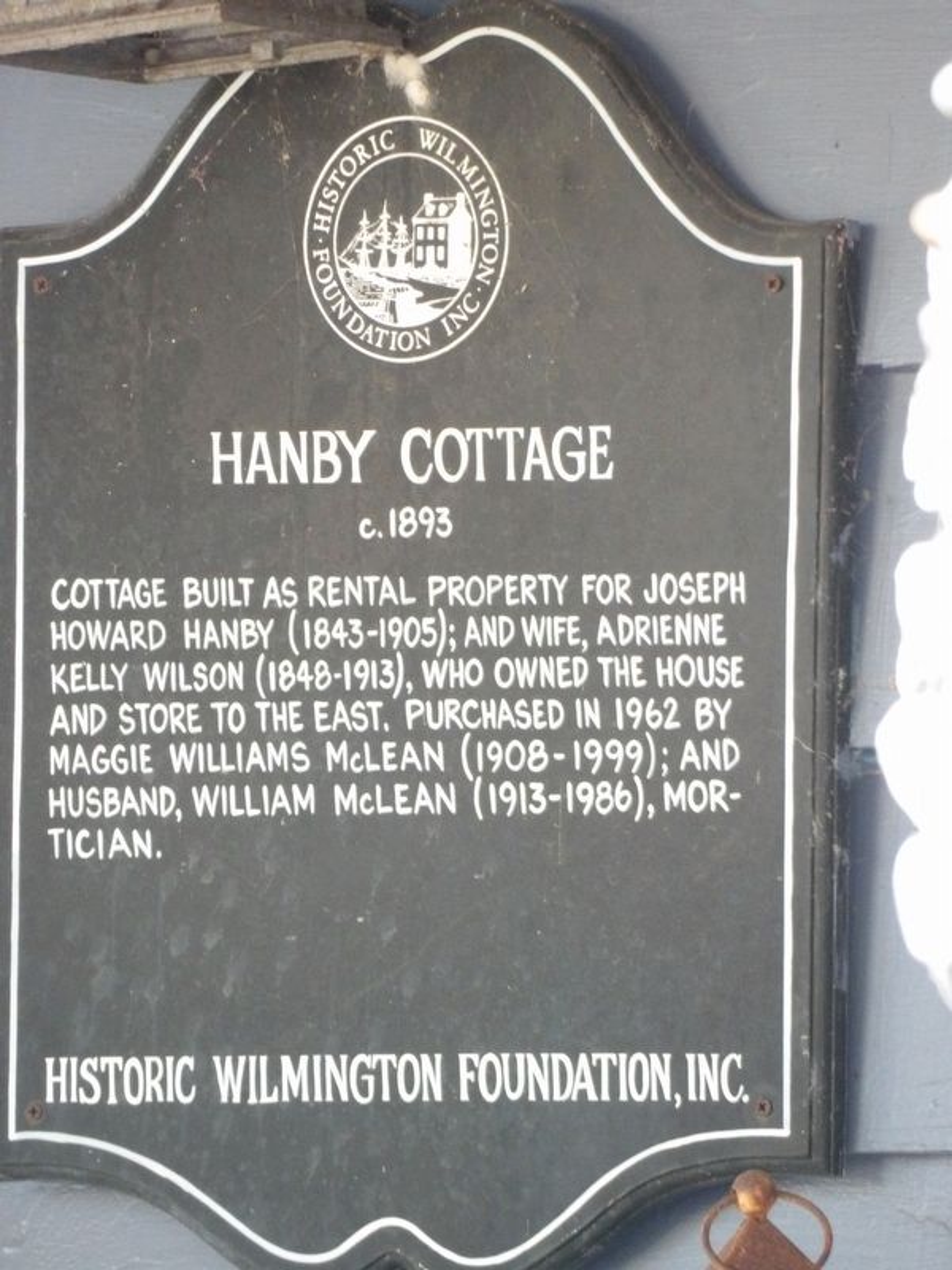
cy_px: 635
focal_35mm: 967
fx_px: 35459
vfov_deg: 2.1
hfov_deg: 1.5
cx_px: 476
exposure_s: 1/43
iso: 800
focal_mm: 173.5
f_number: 5.3
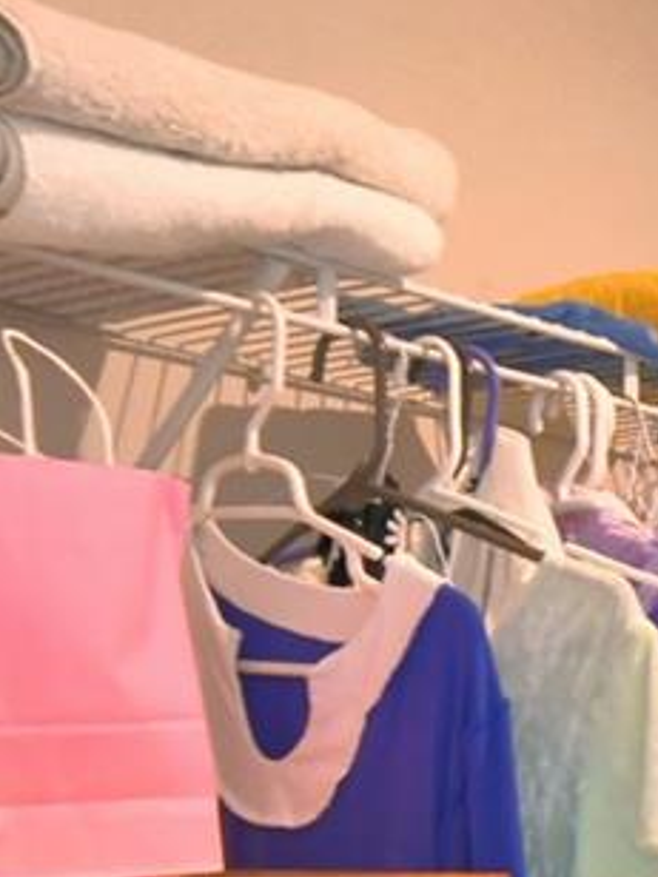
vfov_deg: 25.0
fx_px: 1901
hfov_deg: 17.8
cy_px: 826
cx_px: 954
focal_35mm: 75
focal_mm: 10
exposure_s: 1/30
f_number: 4.5
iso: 560
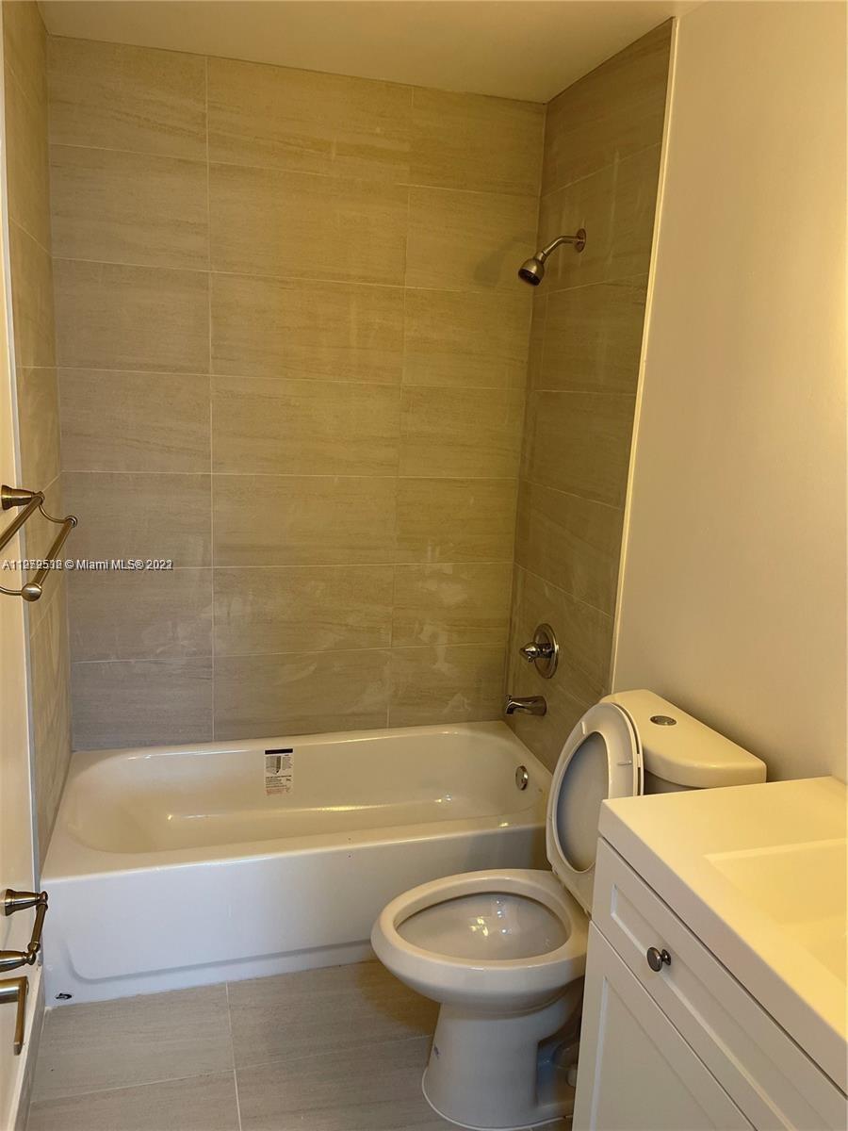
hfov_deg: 53.1
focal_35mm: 26
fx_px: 849
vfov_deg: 67.3
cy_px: 566
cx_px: 424
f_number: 1.6
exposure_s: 1/120
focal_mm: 5.1
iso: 80
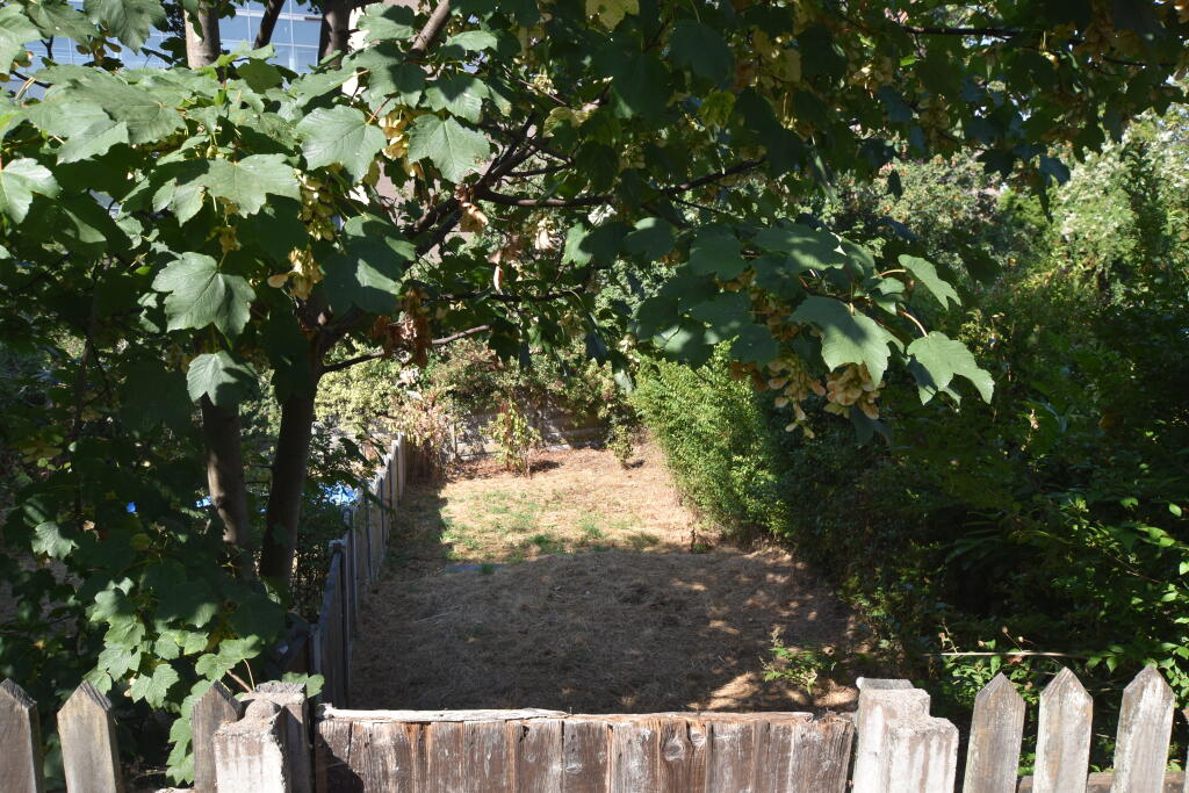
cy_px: 396
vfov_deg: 47.9
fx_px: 892
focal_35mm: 27
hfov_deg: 67.4
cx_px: 594
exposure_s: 1/250
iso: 200
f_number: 6.3
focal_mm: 18
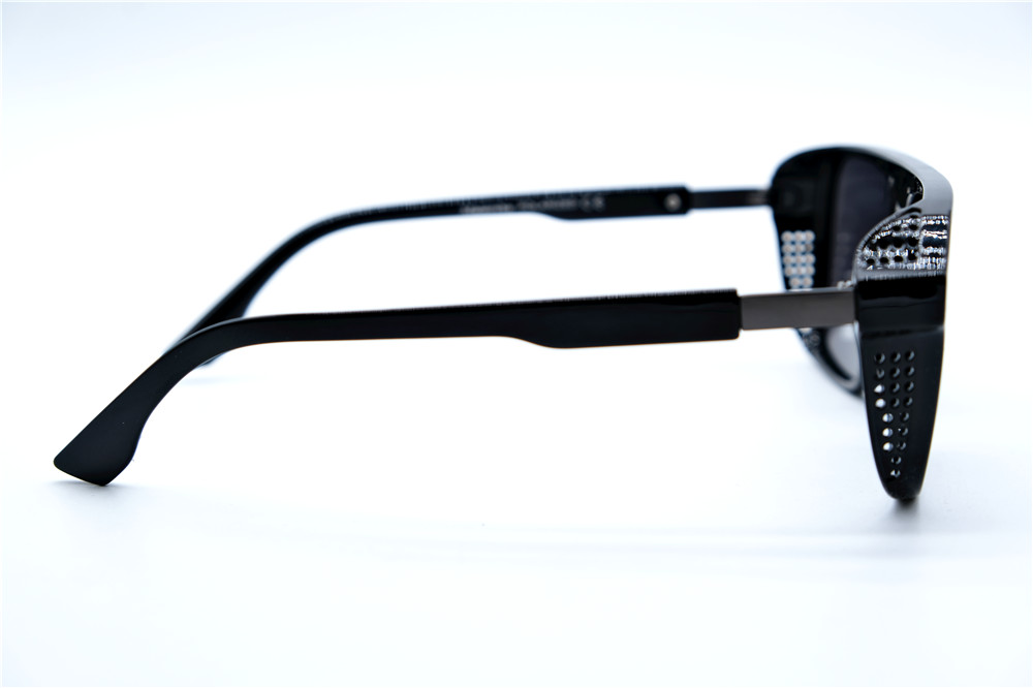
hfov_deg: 31.4
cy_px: 344
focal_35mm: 64
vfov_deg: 21.2
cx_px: 516
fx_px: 1836
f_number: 5.6
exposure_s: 1/140
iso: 160
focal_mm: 42.5
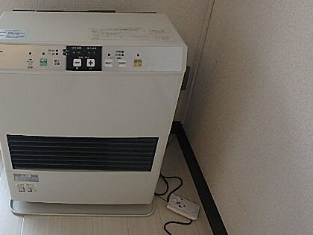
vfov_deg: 44.1
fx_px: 289
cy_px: 107
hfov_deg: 54.2
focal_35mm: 32
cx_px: 78
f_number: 3.5
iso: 200
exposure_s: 1/40
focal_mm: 3.7
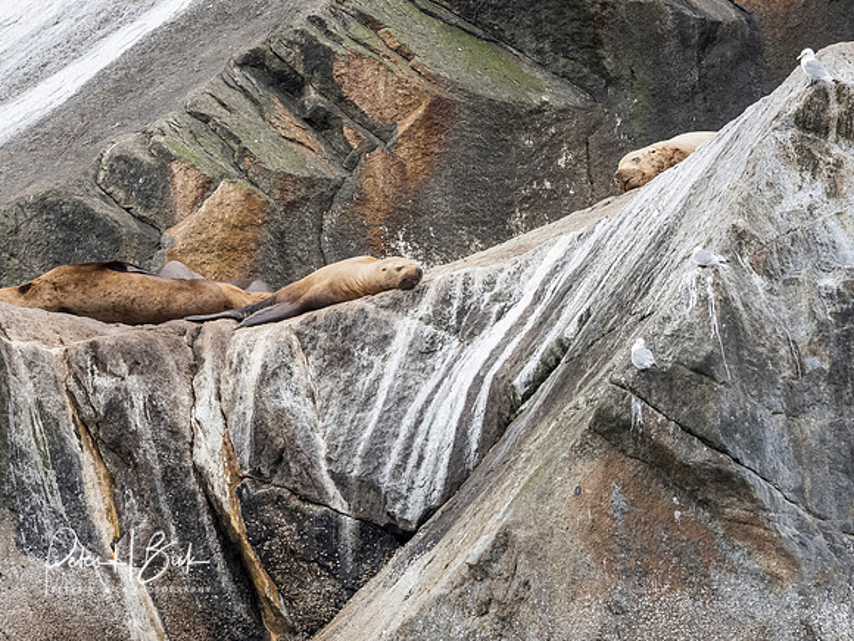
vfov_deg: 2.1
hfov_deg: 2.7
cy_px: 330
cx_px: 515
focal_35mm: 725
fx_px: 17898
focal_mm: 300
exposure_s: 1/1250
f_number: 5.6
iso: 800
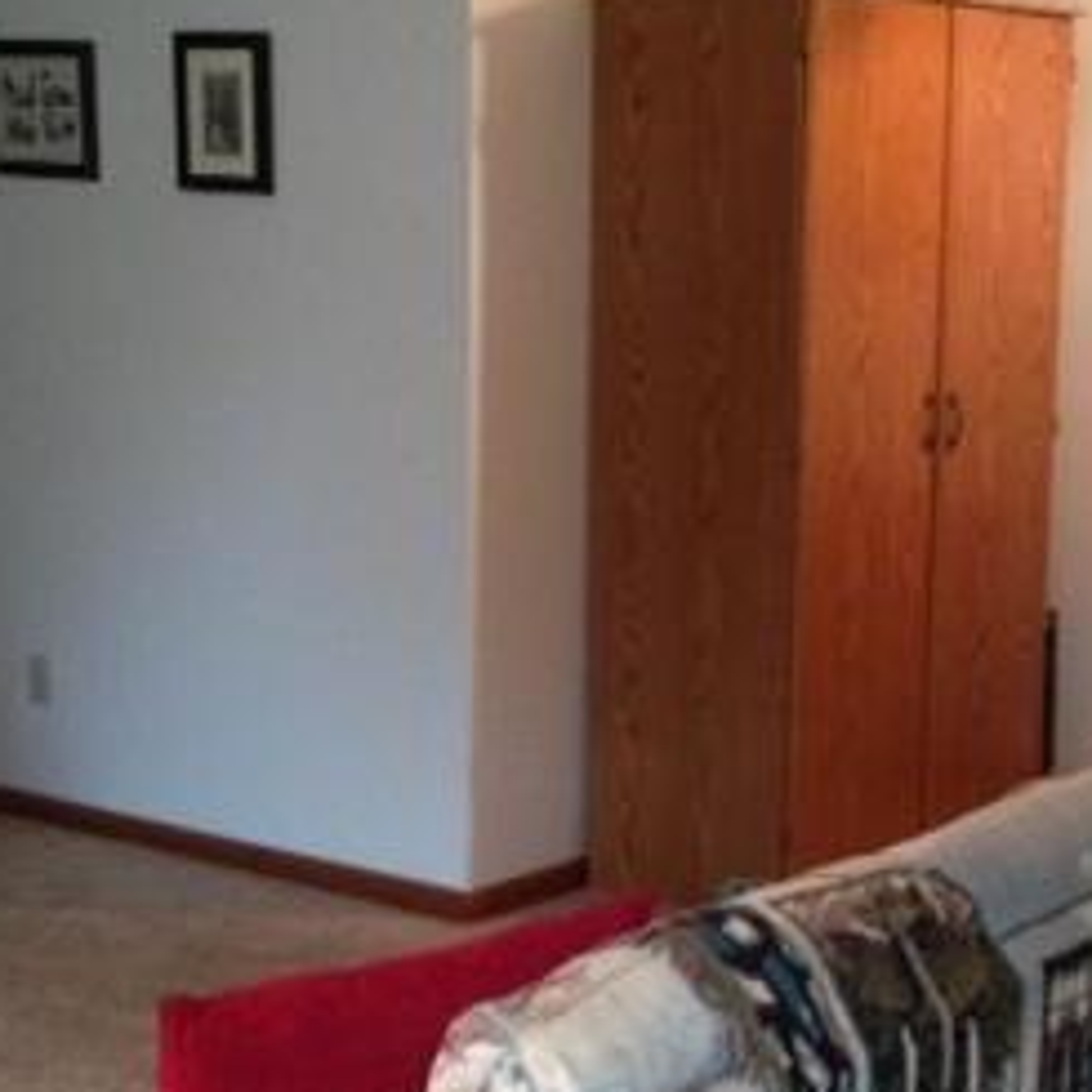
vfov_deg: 22.7
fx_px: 2712
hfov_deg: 22.7
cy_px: 695
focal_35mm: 76
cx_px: 684
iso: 250
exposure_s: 1/20
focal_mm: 4.13
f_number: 2.4
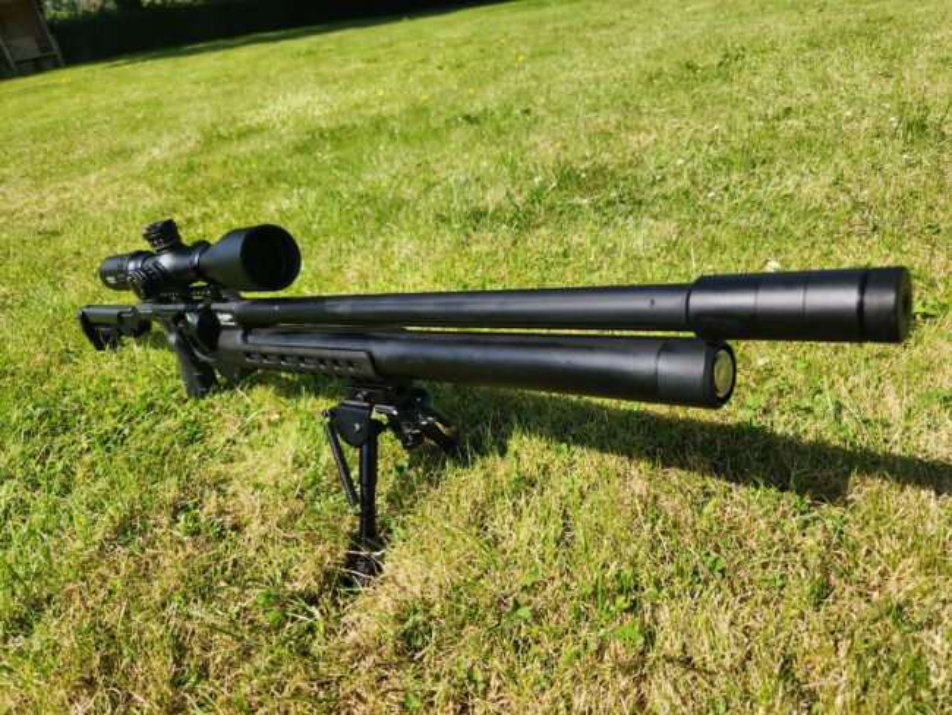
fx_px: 633
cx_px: 476
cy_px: 358
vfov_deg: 58.9
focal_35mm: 23
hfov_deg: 73.9
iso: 20
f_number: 1.8
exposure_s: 1/1132
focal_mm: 5.4
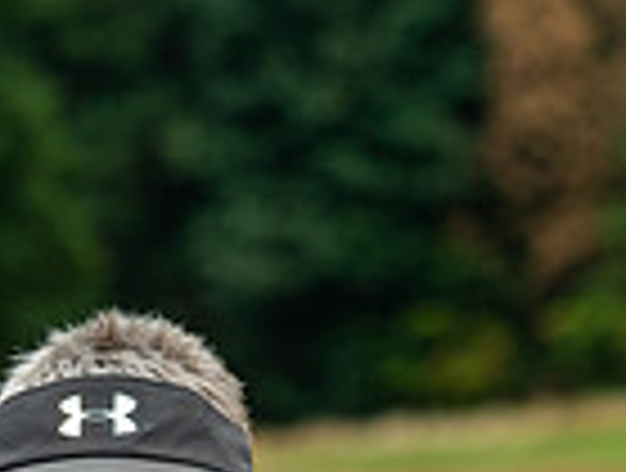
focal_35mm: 503
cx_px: -472
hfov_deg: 3.9
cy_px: 772
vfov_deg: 3.0
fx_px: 9120
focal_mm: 102
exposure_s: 1/160
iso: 200
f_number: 5.6
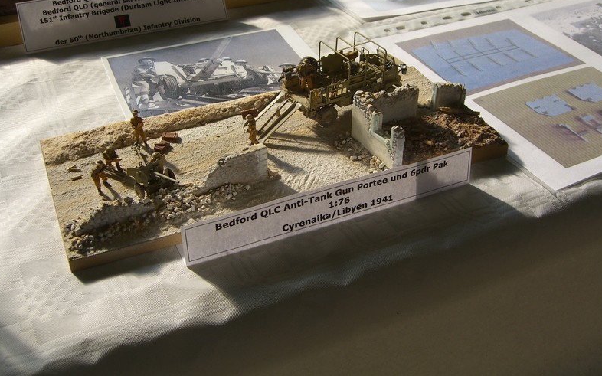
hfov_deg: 48.2
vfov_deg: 31.1
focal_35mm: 41
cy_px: 147
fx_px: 673
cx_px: 304
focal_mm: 7.9
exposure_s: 1/250
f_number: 4
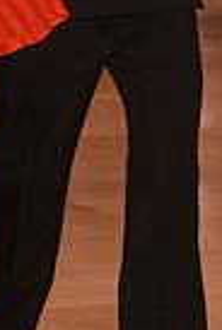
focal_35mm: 443
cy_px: -99
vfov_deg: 4.6
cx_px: -18
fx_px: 4077
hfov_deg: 3.1
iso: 1250
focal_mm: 105
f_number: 5
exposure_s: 1/250
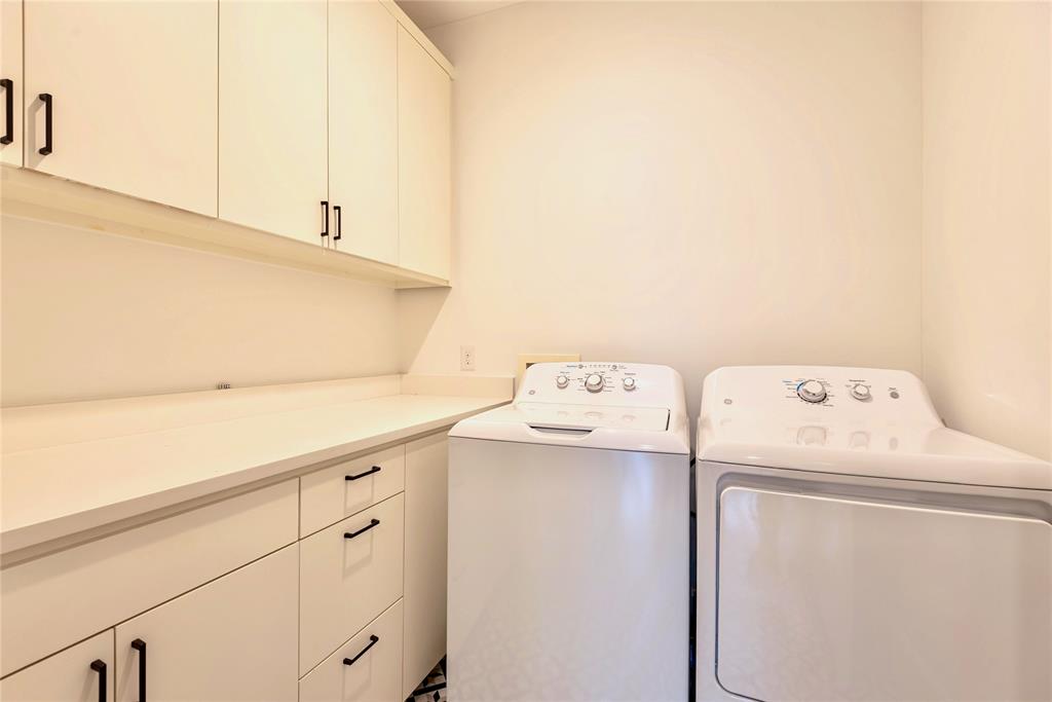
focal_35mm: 16
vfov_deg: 73.8
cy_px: 351
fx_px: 468
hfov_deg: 96.7
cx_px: 526
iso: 100
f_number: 7.1
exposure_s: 1/1.25
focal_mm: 16
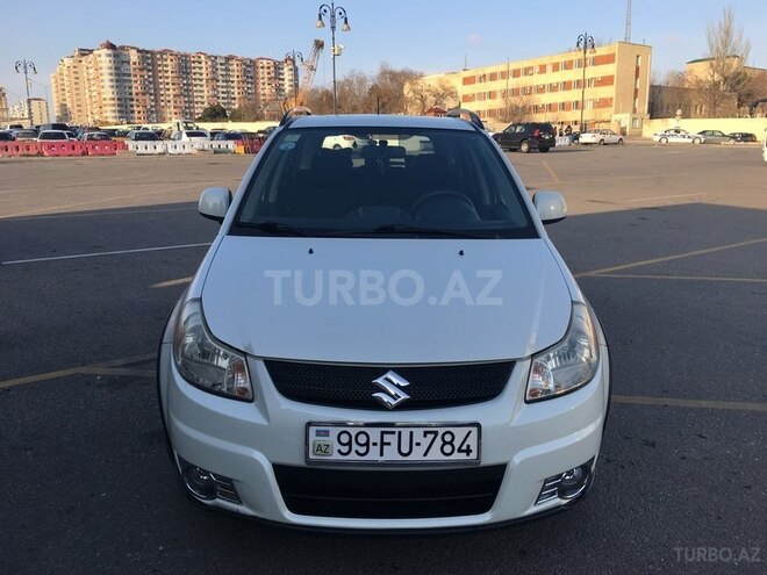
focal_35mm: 29
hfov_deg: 61.7
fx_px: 643
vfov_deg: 48.2
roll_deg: +0.7
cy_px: 288
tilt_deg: -11.1
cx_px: 384
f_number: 2.2
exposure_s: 1/635
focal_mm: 4.15
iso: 25
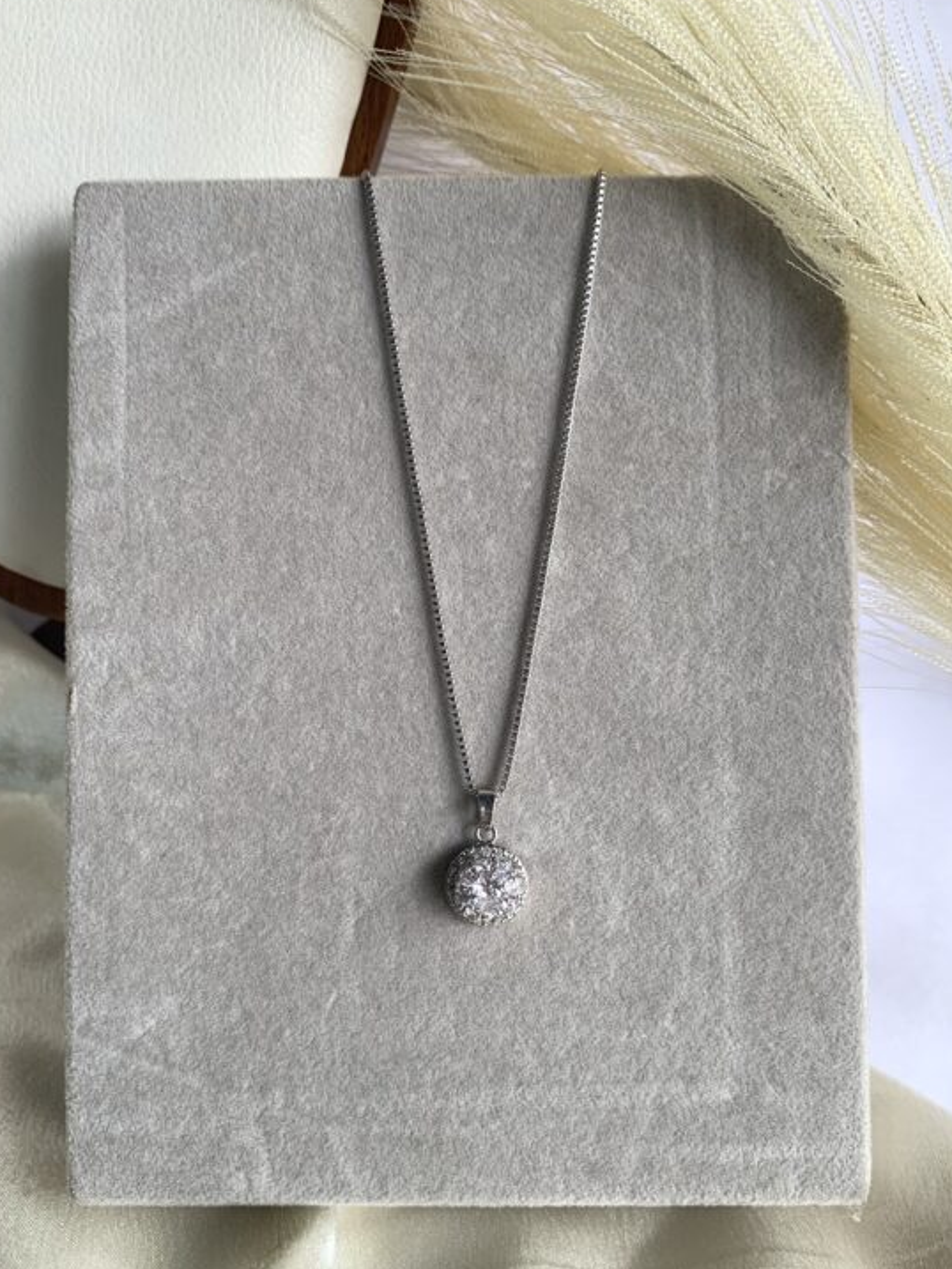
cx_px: 455
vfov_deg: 61.6
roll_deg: +2.0
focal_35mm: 29
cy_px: 681
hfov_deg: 48.2
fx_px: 1063
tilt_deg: -37.2
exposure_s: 1/101
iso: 25
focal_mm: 4.25
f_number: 1.8
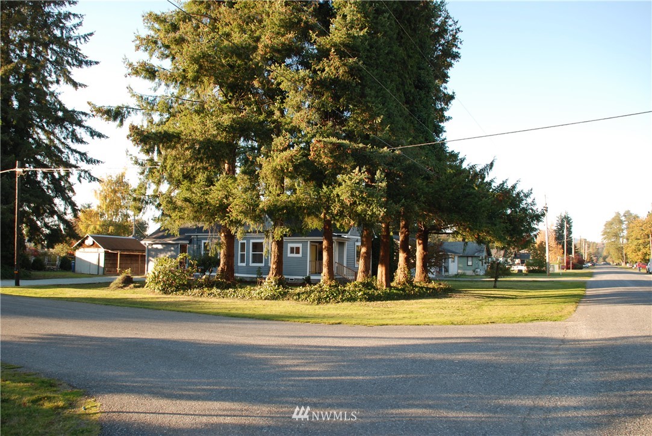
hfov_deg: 61.9
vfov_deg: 43.7
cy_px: 218
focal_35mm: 30
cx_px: 326
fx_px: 544
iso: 200
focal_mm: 20
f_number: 5.6
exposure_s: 1/125
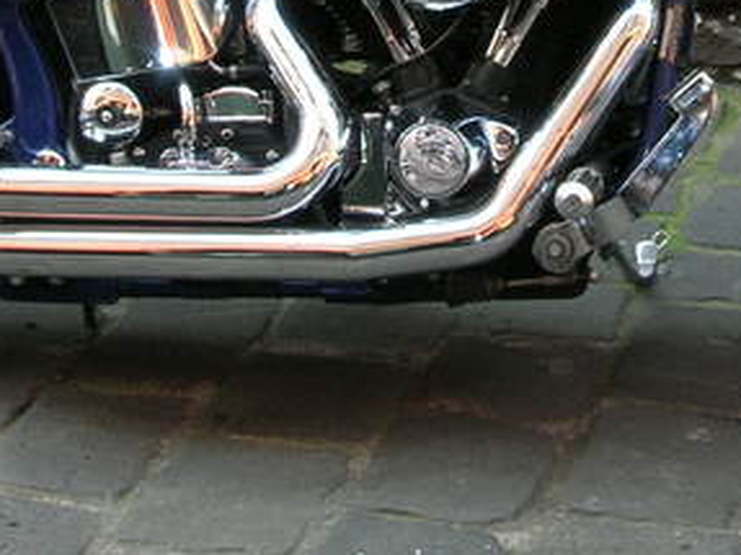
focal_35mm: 106
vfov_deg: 13.7
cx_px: 532
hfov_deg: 18.5
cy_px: -48
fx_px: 2268
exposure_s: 1/36.6
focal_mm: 6.4
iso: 71
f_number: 5
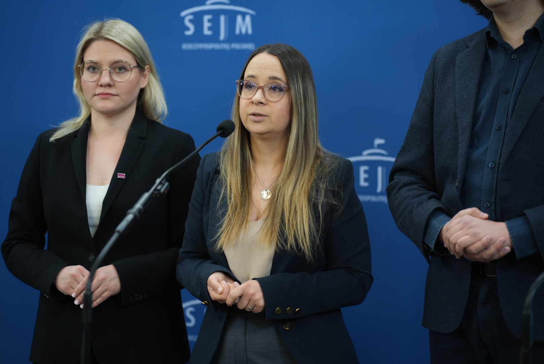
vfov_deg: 12.1
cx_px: 272
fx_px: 1709
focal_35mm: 113
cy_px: 182
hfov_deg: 18.1
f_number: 2.8
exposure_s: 1/125
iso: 640
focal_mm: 113
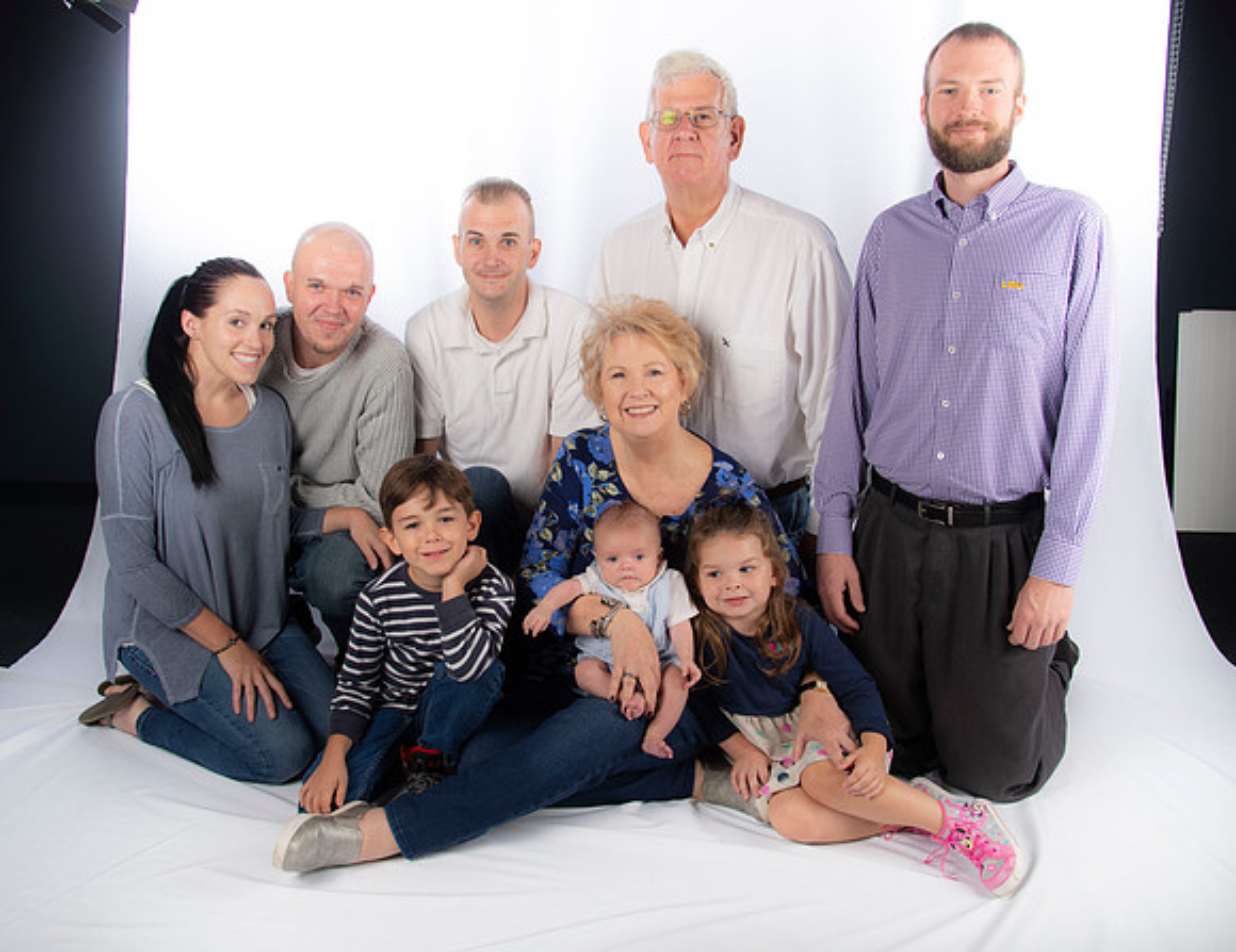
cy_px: 479
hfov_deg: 53.5
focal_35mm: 34
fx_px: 1226
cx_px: 589
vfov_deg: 42.5
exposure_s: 1/200
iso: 100
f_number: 5.6
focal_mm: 28
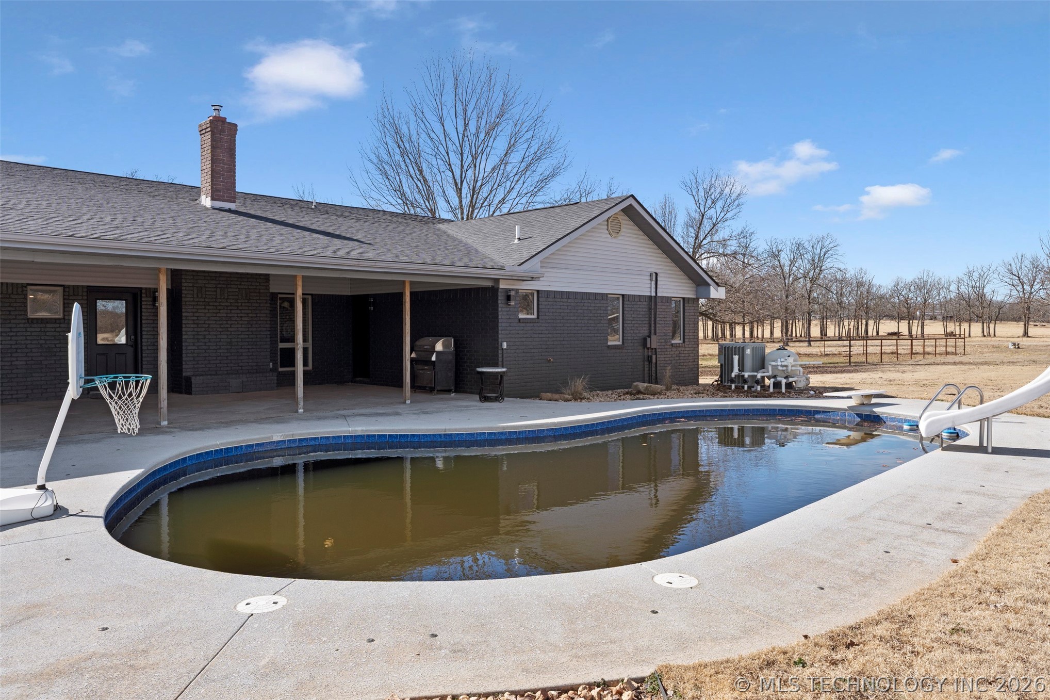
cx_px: 525
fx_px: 720
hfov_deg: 72.2
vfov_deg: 51.8
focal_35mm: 25
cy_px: 350
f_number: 8
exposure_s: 1/320
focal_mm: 24.7
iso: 125
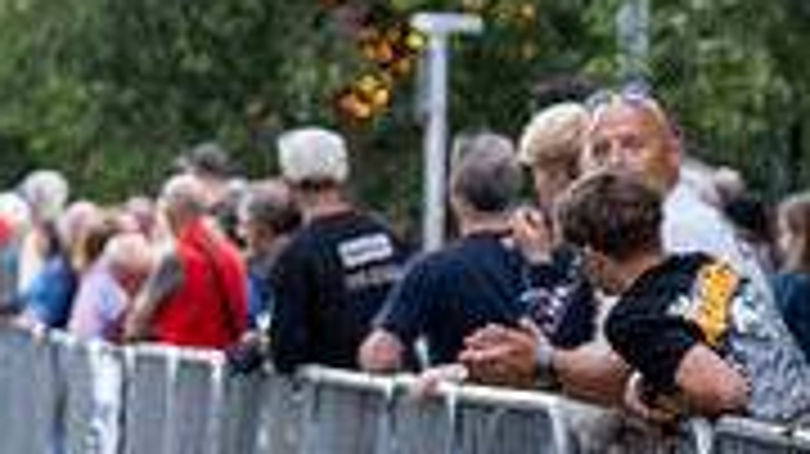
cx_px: -336
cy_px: 354
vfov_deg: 2.9
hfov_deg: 5.1
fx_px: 8972
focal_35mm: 418
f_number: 3.5
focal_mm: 70
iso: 1600
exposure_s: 1/800
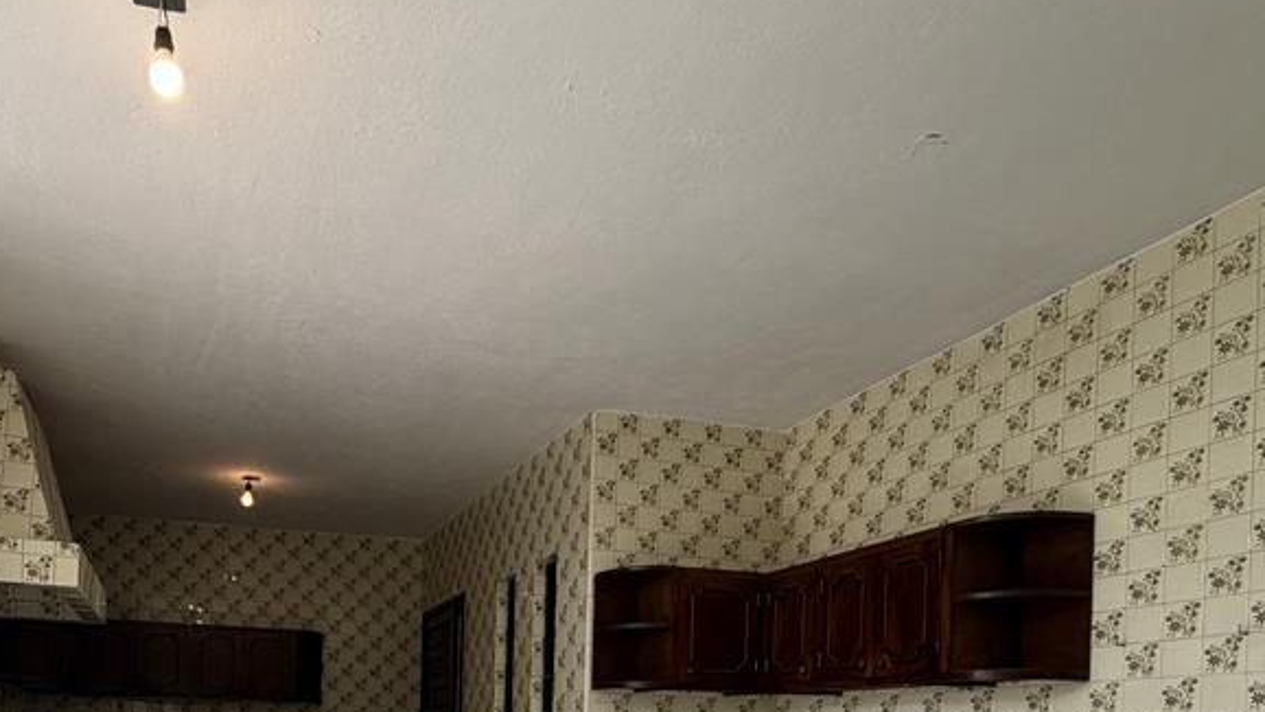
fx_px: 906
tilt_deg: -0.7
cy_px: 743
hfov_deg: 67.7
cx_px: 407
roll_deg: -1.6
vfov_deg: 37.4
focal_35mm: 27
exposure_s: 1/120
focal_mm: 2.22
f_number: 2.2
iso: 64
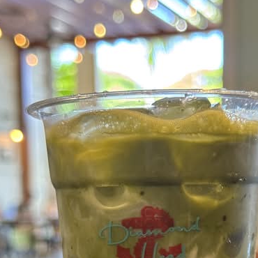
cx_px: 154
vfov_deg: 20.2
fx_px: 708
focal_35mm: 84
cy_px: 242
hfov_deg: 20.6
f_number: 1.78
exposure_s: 1/60
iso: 160
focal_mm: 6.76
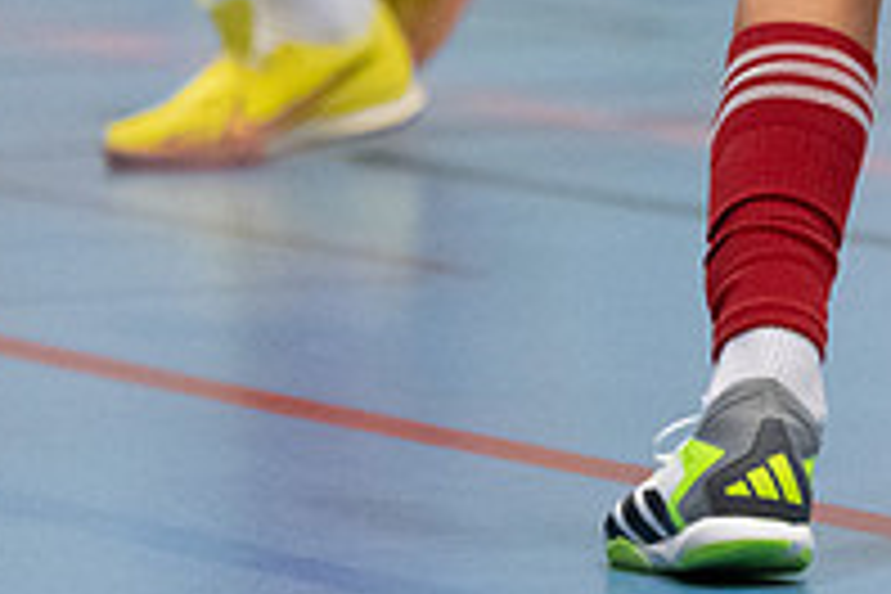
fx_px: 17398
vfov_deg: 2.0
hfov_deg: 2.9
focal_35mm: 703
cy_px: -187
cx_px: 1094
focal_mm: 160
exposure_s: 1/640
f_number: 3.5
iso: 4000
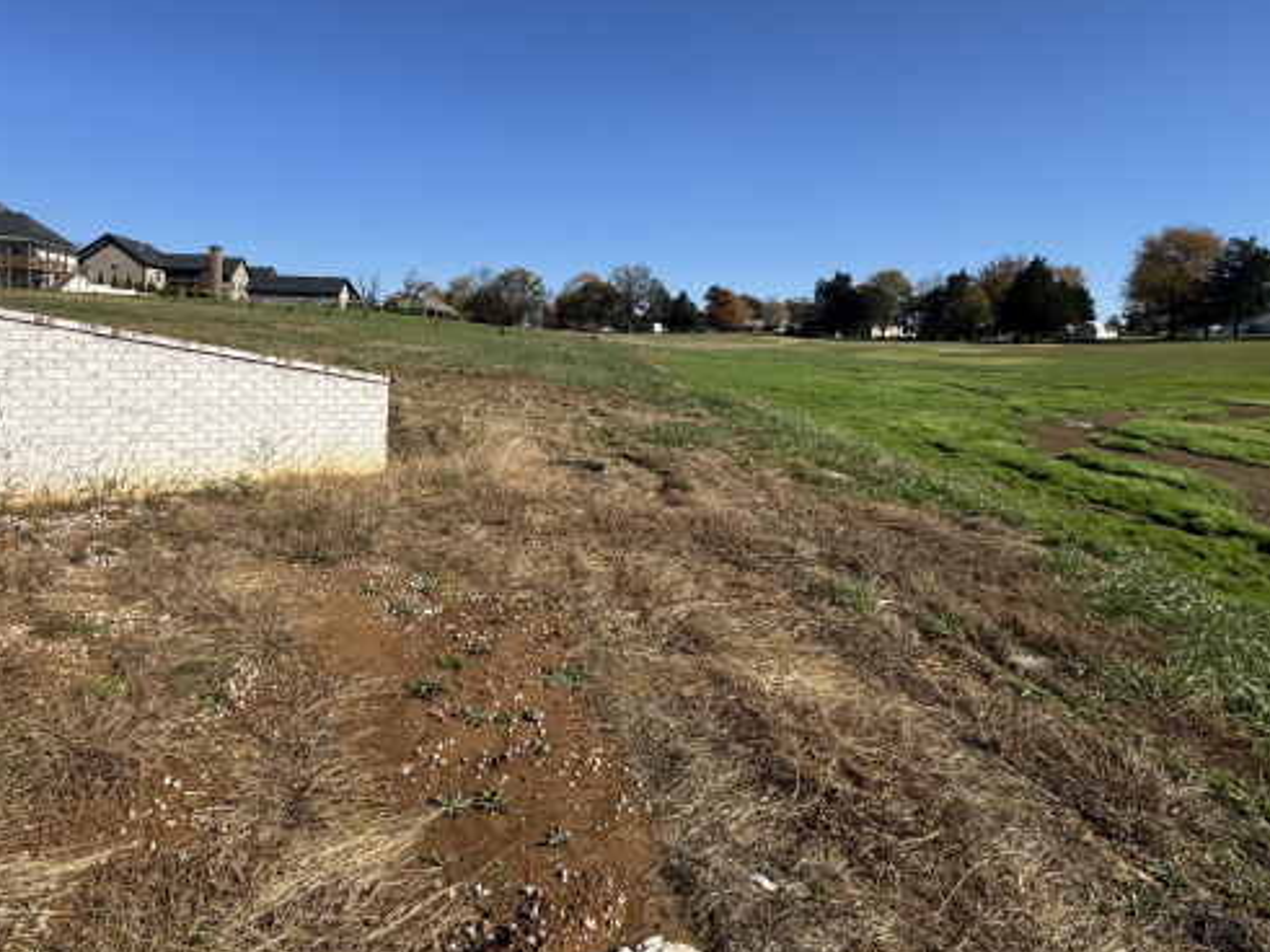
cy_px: 391
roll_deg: -0.7
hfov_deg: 83.8
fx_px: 697
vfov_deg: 68.1
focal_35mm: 19
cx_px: 519
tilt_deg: -2.3
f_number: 2.2
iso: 50
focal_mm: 2.22
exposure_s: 1/2494
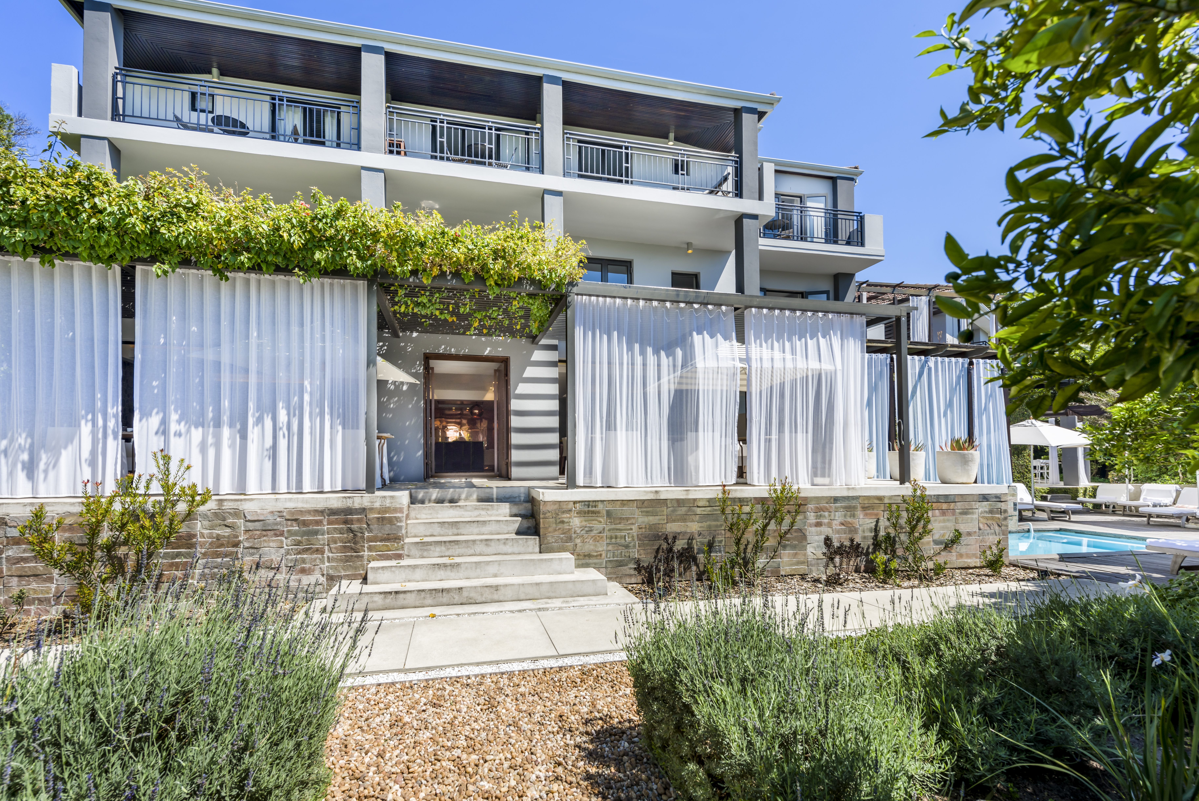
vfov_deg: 81.3
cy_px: 400
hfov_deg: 104.2
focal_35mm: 14
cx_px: 600
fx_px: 466
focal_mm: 14
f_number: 8
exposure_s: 1/80
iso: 64
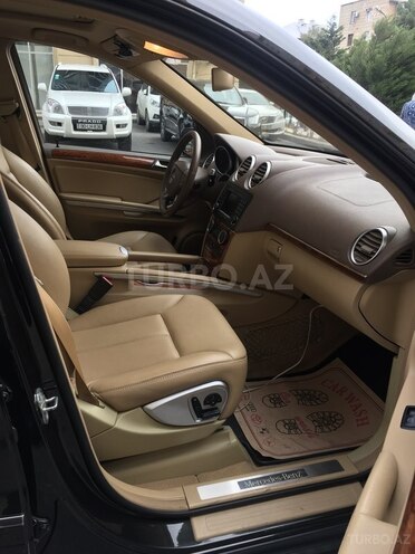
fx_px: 464
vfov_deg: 61.7
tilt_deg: -20.9
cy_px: 277
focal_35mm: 29
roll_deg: -2.4
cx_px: 208
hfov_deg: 48.2
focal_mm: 4.15
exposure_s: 1/114
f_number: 2.2
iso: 32
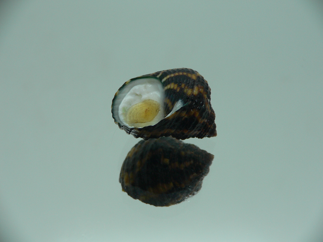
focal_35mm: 35
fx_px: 327
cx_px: 162
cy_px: 121
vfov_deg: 40.7
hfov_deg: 52.6
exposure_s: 1/60
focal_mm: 4.6
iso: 80
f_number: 2.8
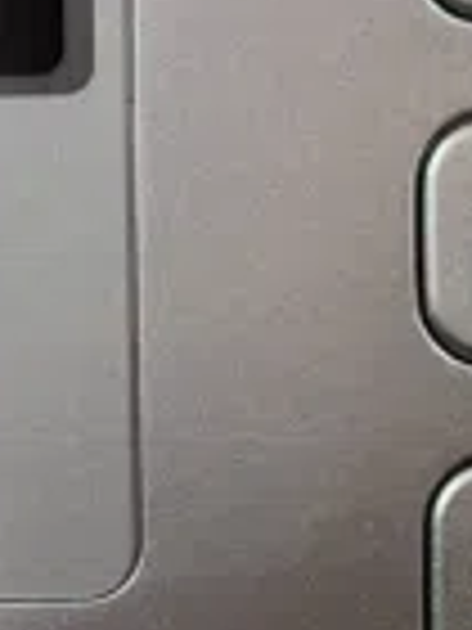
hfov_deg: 12.4
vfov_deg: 16.5
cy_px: 342
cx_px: 121
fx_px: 2163
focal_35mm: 119
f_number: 1.5
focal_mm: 5.7
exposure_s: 1/50
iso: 100
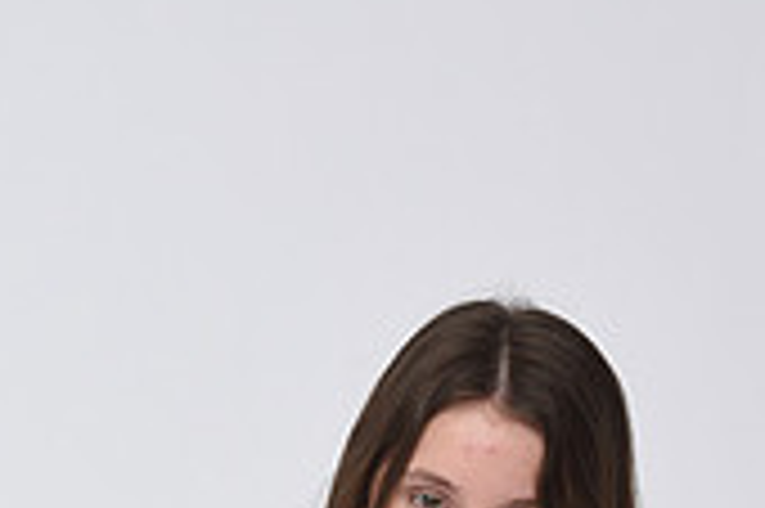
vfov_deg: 7.8
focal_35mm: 171
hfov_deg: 12.0
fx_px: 3630
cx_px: 90
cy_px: 825
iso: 160
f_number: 9
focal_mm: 50
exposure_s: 1/125
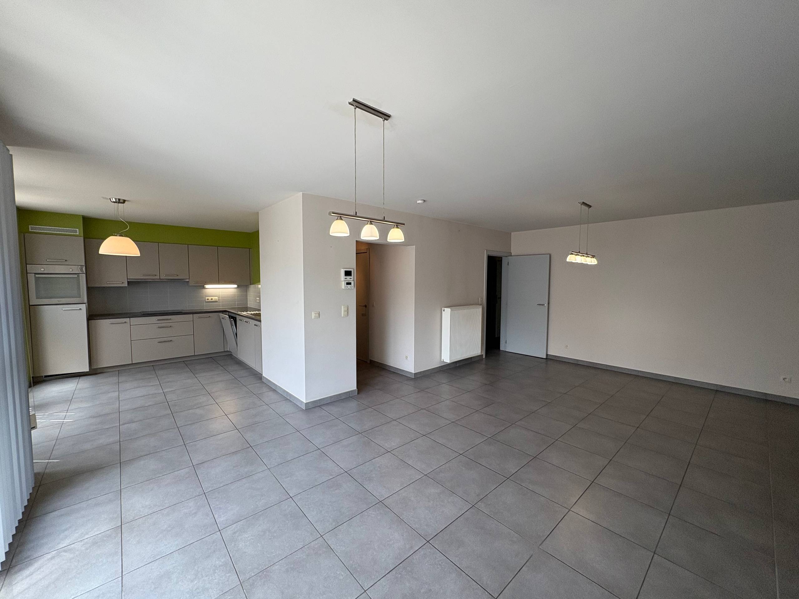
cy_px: 300
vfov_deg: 85.7
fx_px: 323
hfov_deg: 102.1
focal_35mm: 14
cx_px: 400
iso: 100
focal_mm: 2.22
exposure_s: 1/104
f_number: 2.2
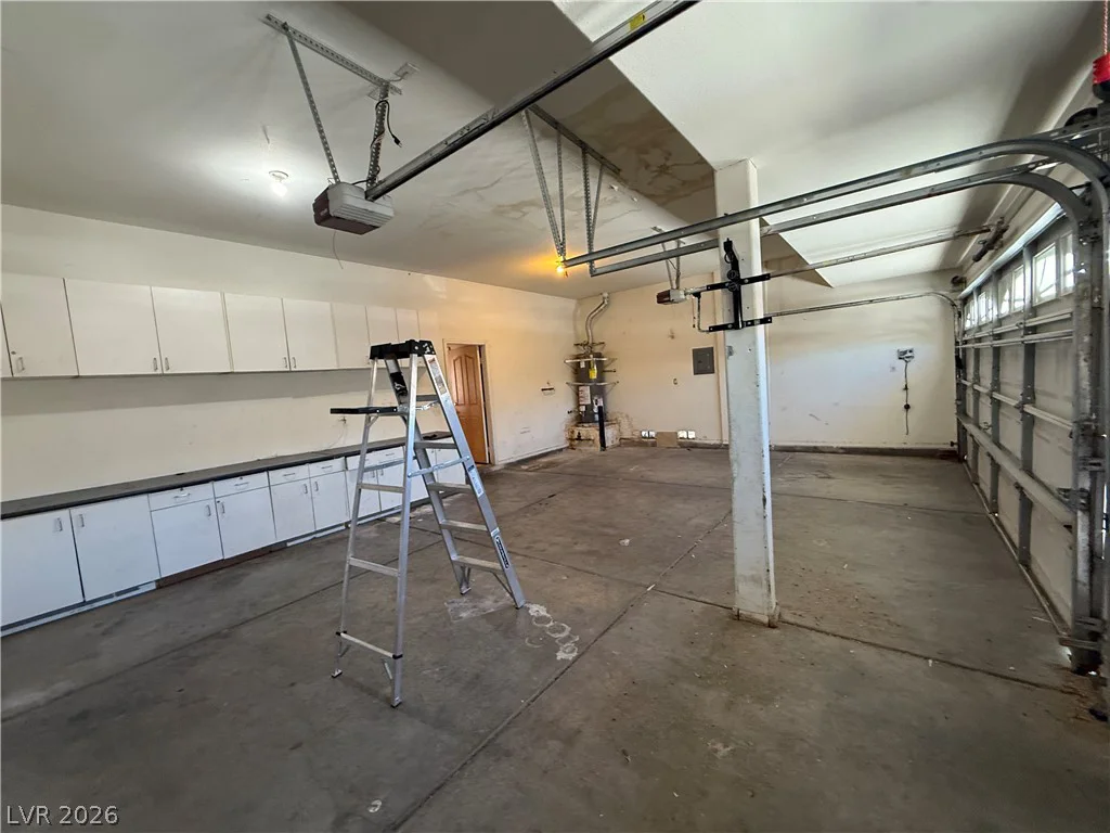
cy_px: 416
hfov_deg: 102.1
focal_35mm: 14
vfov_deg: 85.7
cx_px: 555
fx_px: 449
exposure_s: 1/60
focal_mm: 2.22
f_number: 2.2
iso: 320
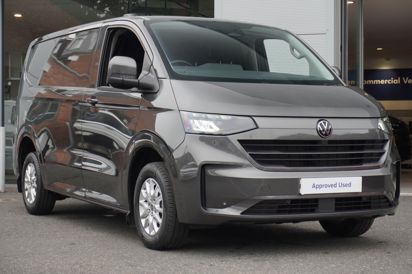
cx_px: 206
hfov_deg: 27.0
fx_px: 858
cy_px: 137
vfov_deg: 18.2
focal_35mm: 75
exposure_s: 1/160
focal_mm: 50
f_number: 5.6
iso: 320
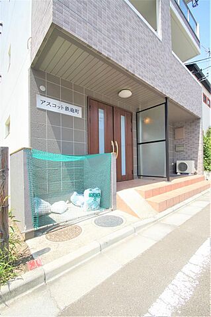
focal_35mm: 15
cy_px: 158
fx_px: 132
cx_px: 106
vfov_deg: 100.4
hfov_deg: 77.2
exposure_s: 1/160
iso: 100
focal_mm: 10
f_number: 7.1
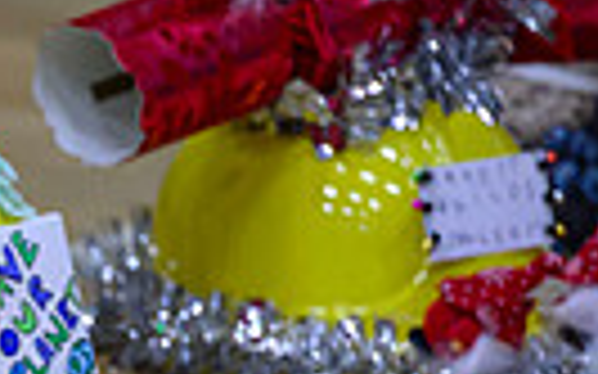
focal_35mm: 1106
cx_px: -238
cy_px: 631
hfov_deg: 1.9
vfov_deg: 1.2
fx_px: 18017
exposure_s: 1/200
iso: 1000
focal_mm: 200
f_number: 2.8
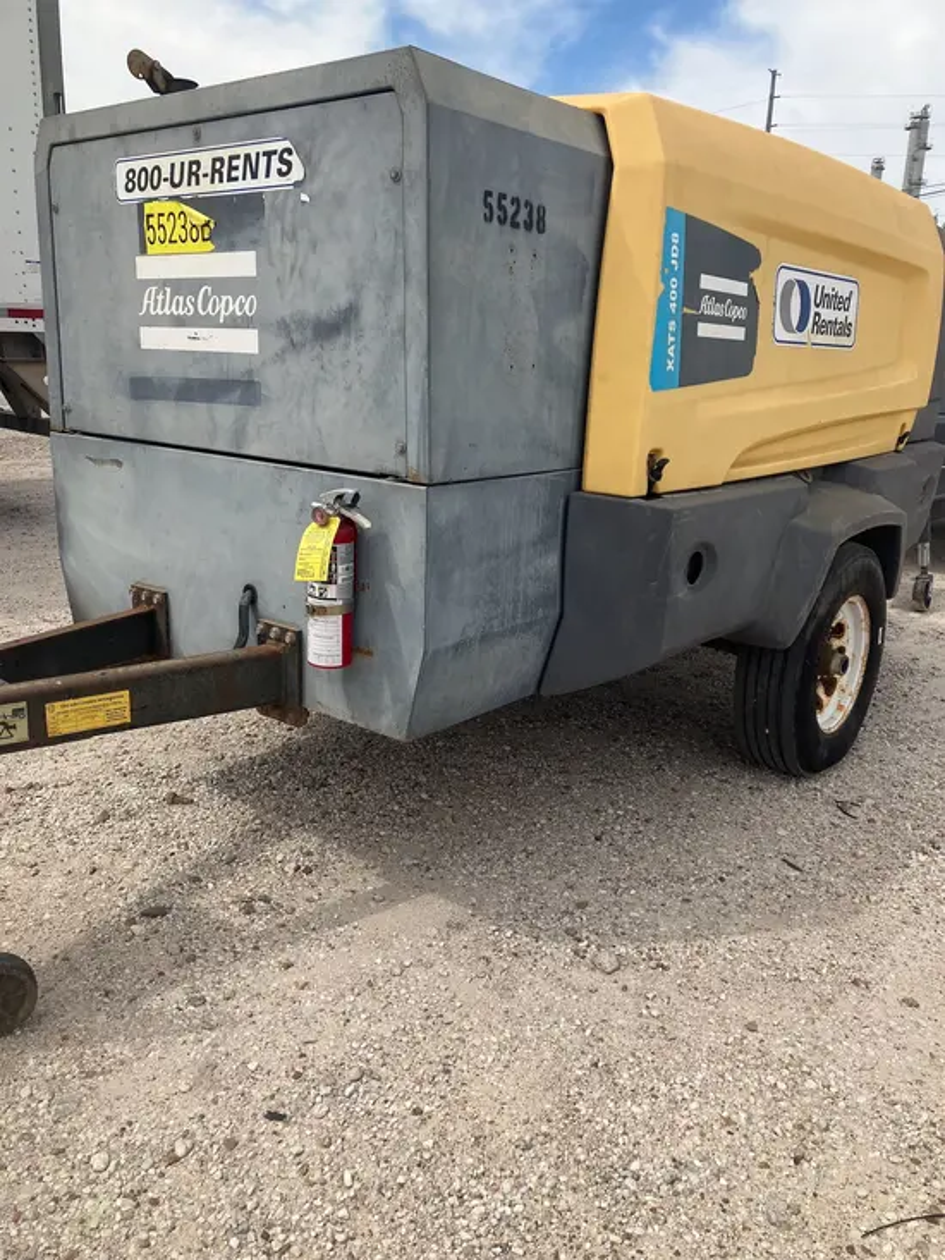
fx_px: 1019
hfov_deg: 49.8
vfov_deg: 63.4
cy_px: 630
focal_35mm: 28
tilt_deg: -16.2
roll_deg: -2.6
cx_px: 472
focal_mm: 3.99
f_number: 1.8
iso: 32
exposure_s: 1/2024
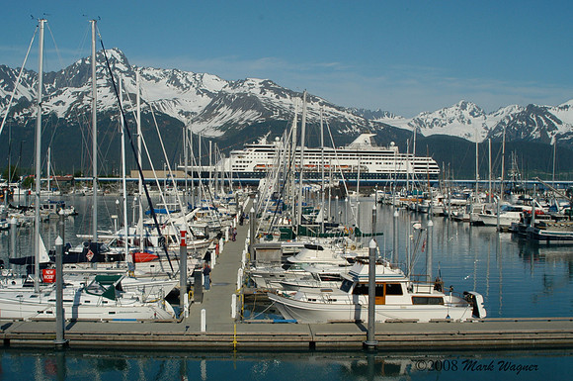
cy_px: 190
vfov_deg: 31.8
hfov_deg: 46.5
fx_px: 668
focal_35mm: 42
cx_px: 286
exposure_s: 1/640
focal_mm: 28
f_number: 13
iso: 400
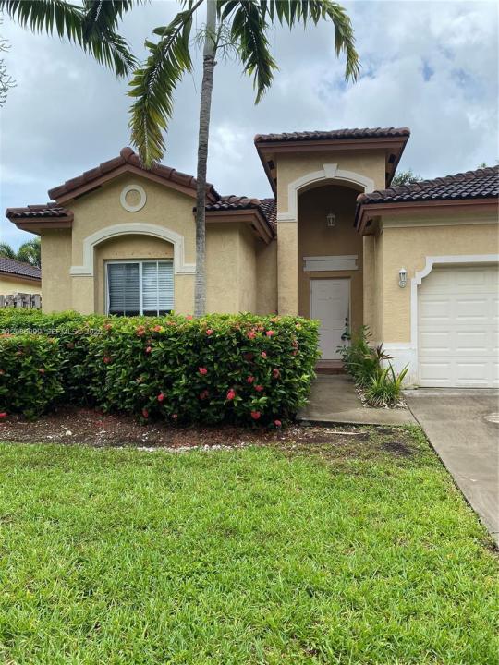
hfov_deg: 53.1
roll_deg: +0.4
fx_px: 500
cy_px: 332
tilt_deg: +0.3
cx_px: 250
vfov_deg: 67.3
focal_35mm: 26
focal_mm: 4.25
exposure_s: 1/1927
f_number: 1.8
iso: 32
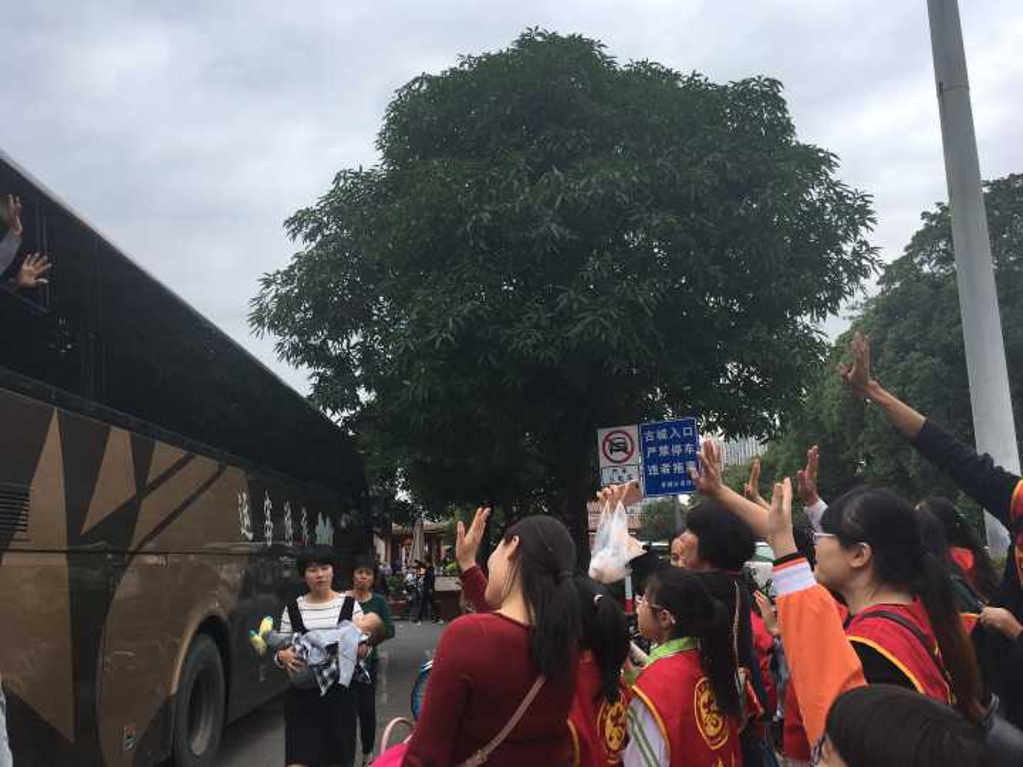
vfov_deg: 48.2
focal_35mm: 29
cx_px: 512
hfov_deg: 61.7
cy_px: 384
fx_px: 857
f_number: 2.2
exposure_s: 1/663
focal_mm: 4.15
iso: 25
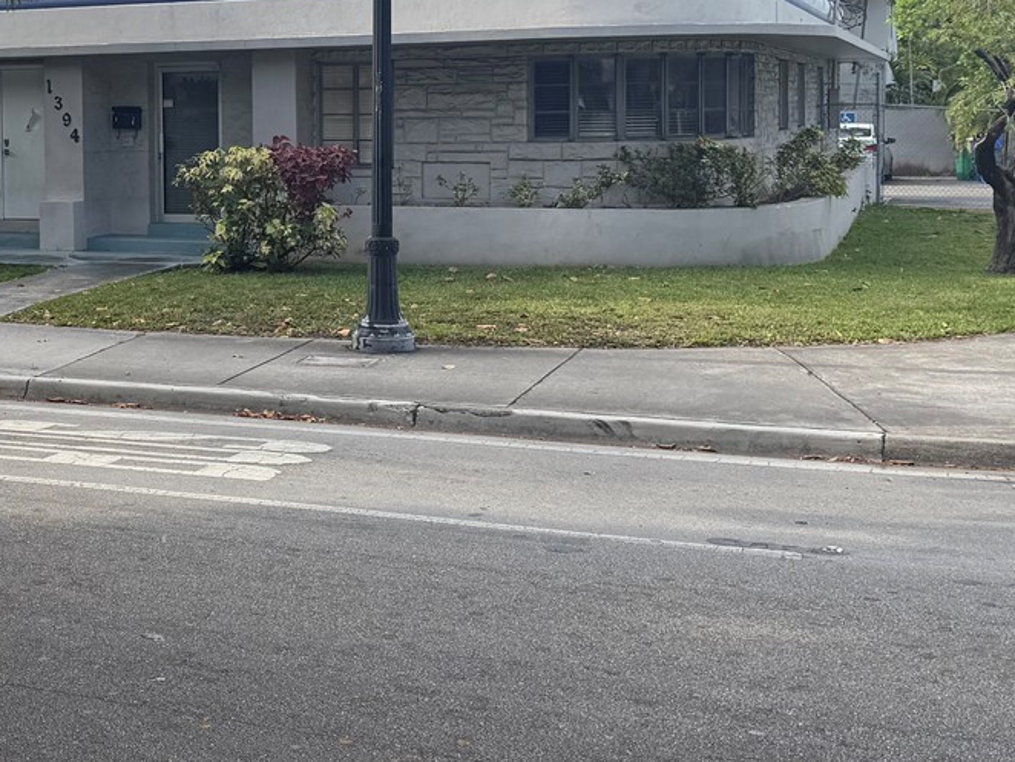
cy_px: 153
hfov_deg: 31.3
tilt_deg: -1.5
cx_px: 60
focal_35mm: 58
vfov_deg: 24.8
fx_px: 1701
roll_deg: +0.9
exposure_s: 1/2000
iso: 80
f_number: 1.78
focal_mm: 6.76
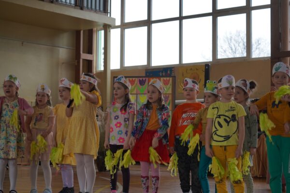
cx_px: 145
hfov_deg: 27.7
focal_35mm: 73
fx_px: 588
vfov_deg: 18.7
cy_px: 96
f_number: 4
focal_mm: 73
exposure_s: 1/160
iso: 640
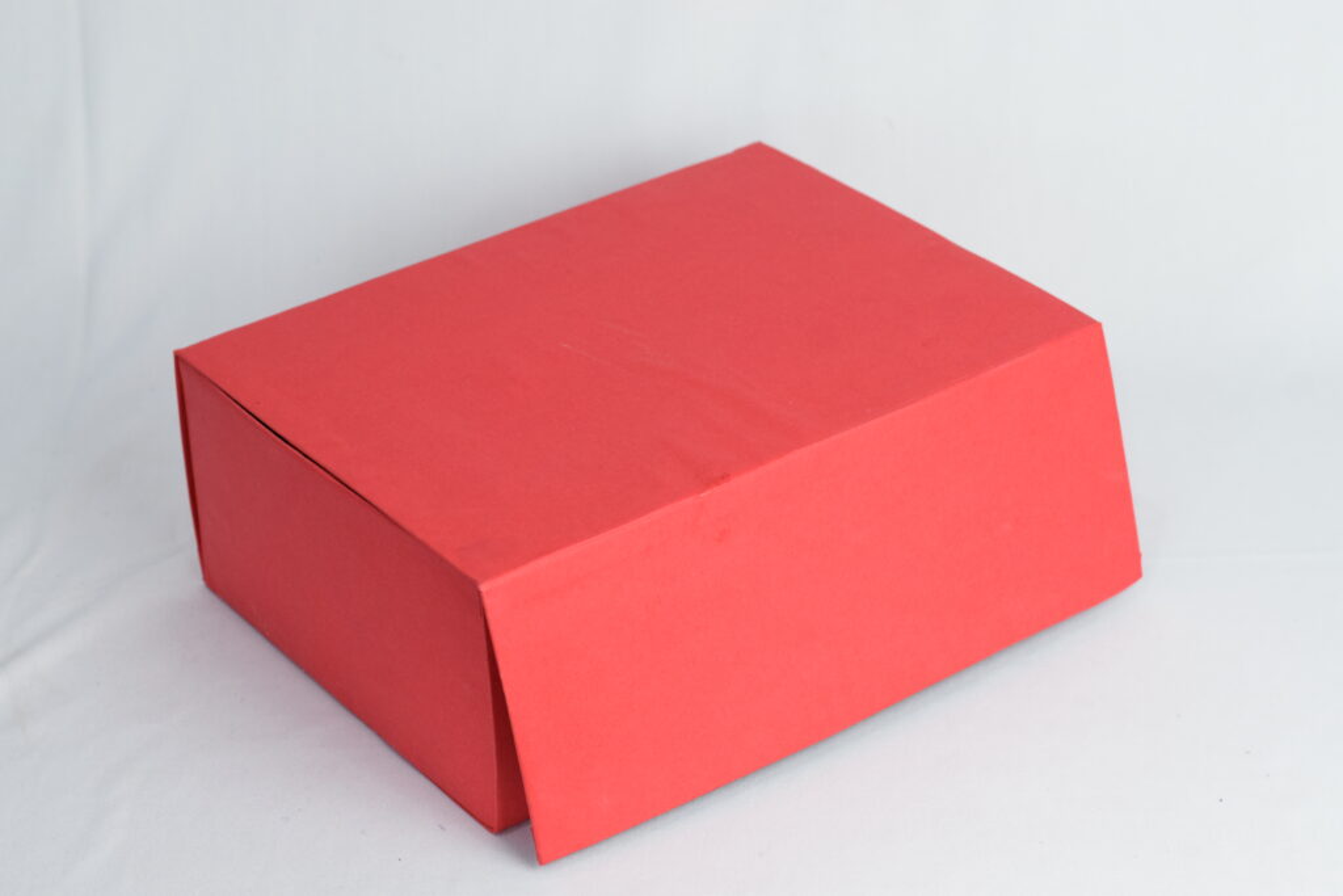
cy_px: 448
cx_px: 672
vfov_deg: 18.2
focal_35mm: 75
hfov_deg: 27.0
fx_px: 2798
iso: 1600
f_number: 5.6
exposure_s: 1/80
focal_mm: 50
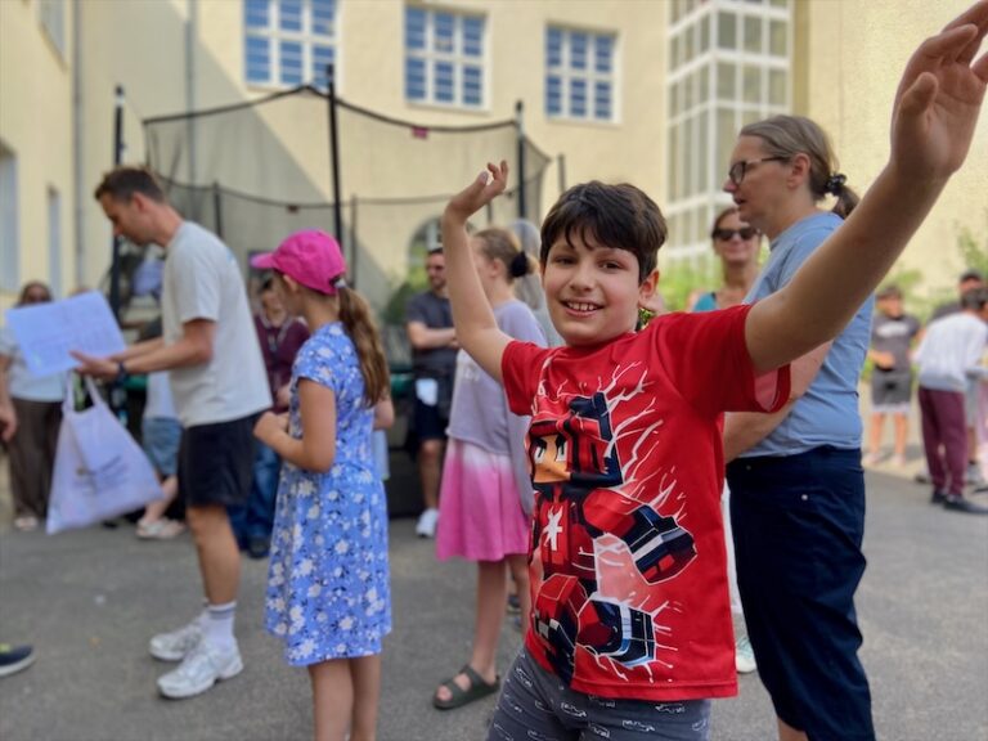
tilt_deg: -2.6
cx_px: 494
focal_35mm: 26
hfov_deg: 67.3
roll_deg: +0.1
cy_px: 370
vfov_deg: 53.1
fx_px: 742
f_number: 1.8
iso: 32
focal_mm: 4.25
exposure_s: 1/706
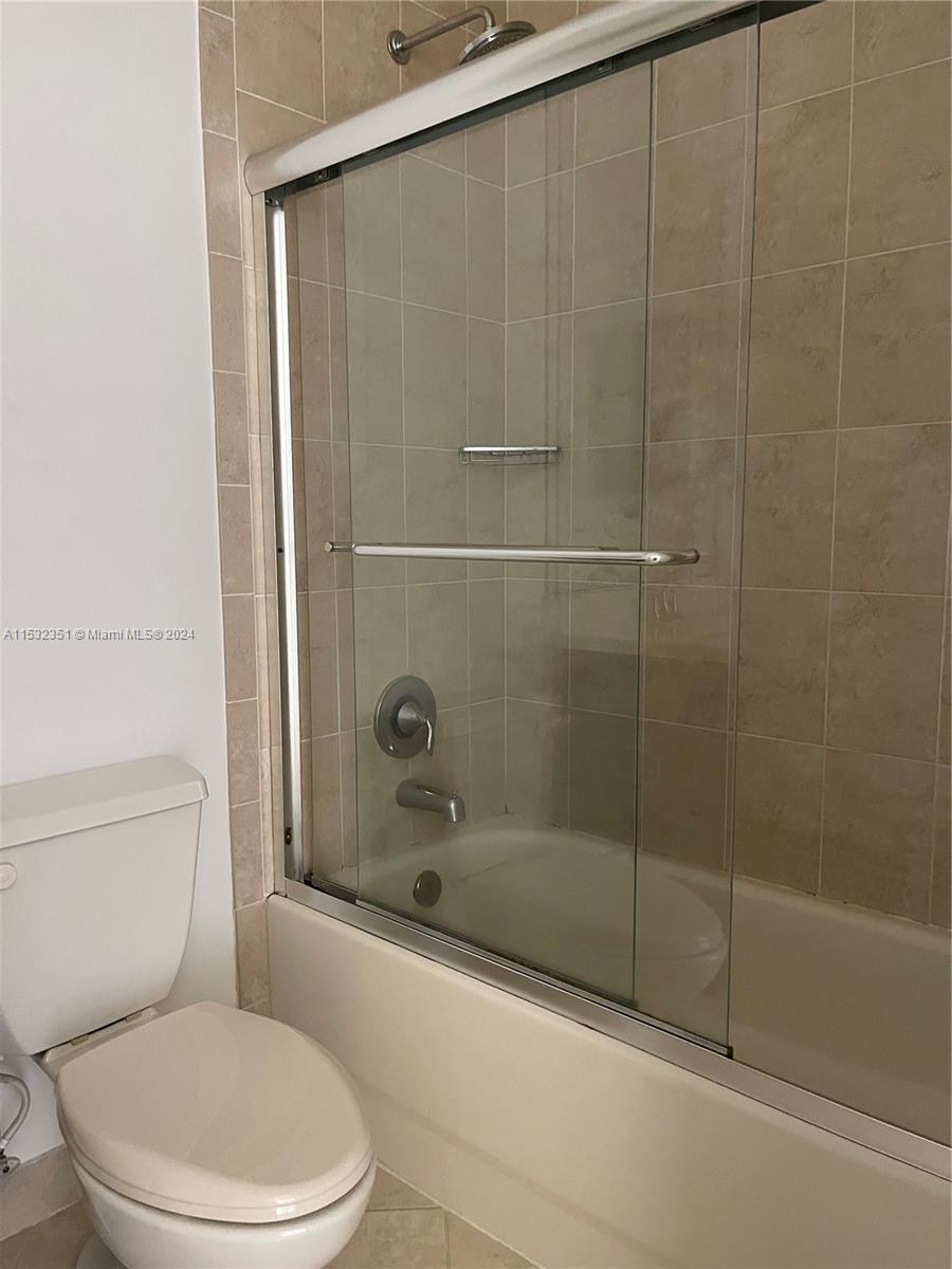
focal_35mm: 25
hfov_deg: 54.9
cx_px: 476
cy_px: 634
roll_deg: +1.6
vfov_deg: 69.4
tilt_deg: -5.7
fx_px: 917
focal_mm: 5.1
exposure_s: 1/49
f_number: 1.6
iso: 500
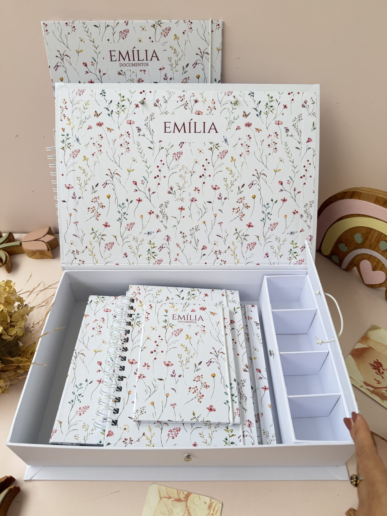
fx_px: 358
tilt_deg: -46.5
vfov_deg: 71.6
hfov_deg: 56.8
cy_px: 258
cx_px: 194
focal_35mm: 24
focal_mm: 6.76
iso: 80
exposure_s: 1/121
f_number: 1.78
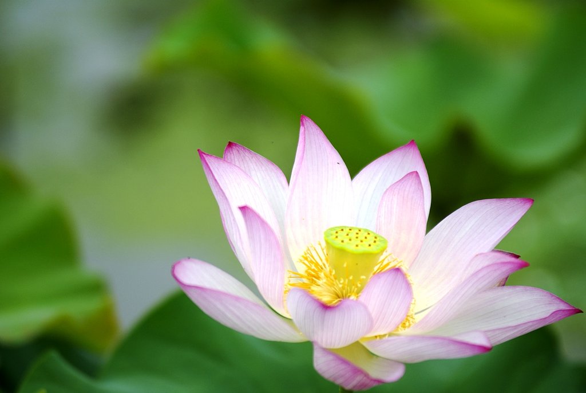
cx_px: 293
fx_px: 4890
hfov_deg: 6.9
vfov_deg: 4.6
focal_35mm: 300
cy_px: 196
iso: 100
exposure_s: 1/1250
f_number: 2.8
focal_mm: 200
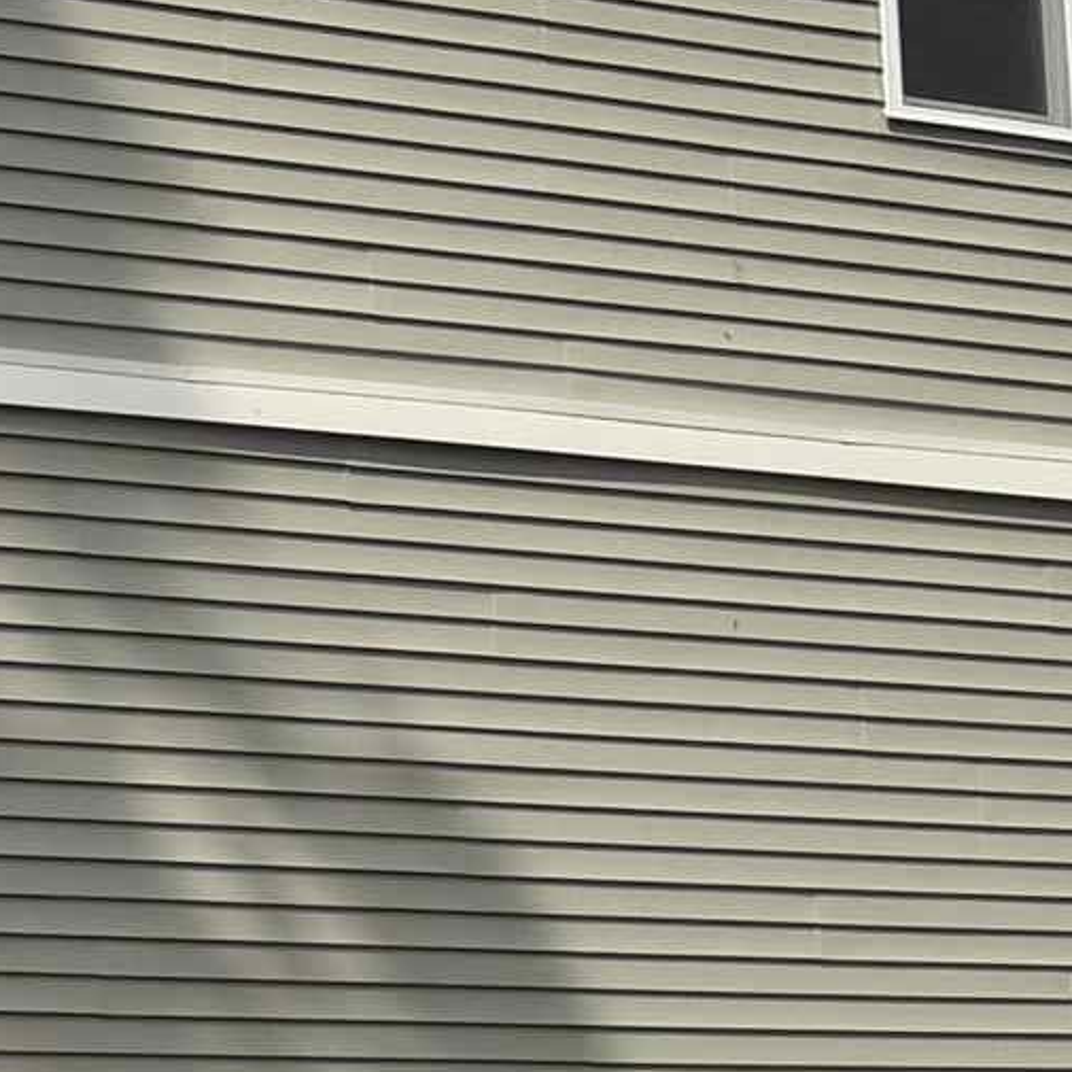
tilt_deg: +8.4
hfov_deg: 12.2
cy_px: 378
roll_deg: -1.0
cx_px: -996
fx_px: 4520
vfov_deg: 13.5
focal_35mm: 129
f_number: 1.78
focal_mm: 6.76
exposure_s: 1/5319
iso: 80
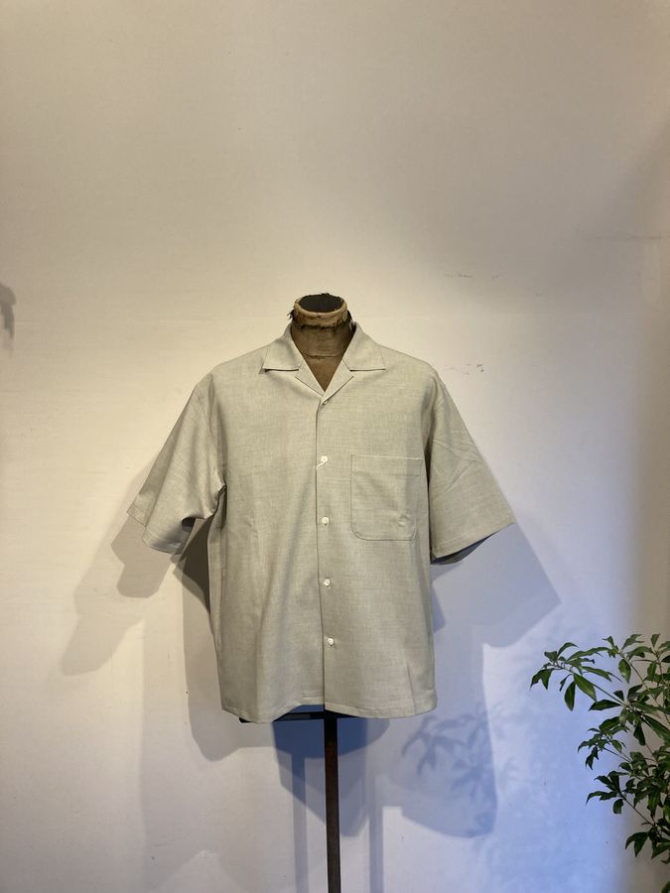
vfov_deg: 63.4
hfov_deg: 49.7
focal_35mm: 28
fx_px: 723
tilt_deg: -6.6
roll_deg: -0.2
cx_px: 335
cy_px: 446
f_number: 1.8
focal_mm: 3.99
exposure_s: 1/100
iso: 80
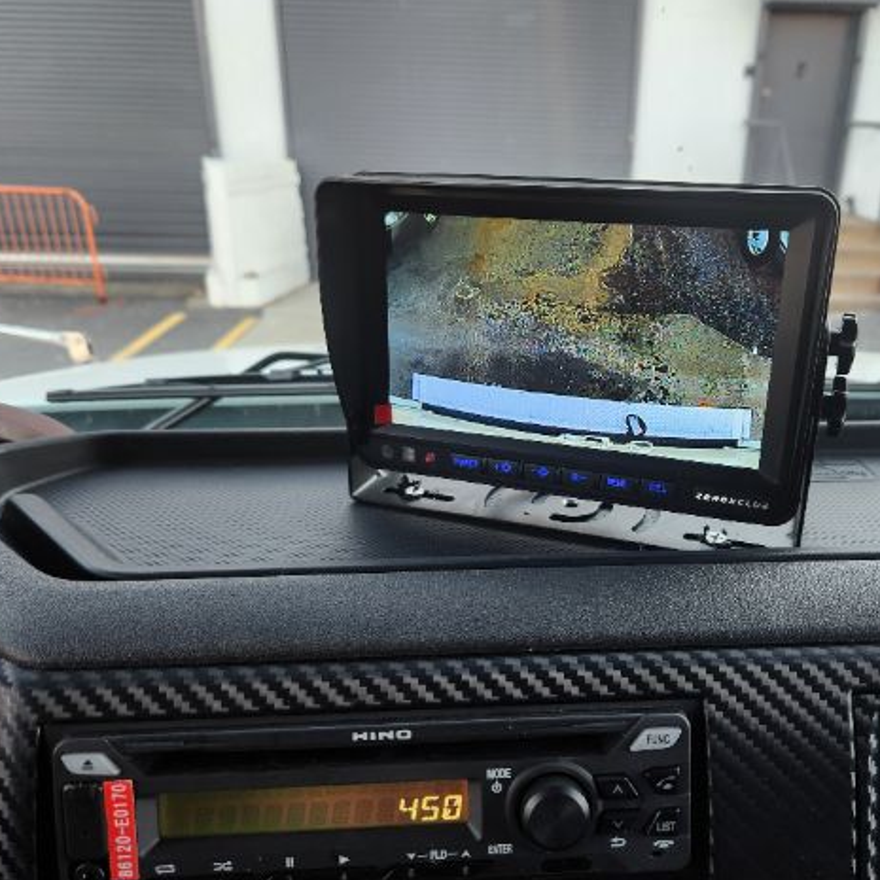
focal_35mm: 28
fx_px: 805
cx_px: 517
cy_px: 445
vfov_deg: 57.3
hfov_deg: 57.0
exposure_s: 1/120
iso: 80
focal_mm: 5.4
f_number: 1.8
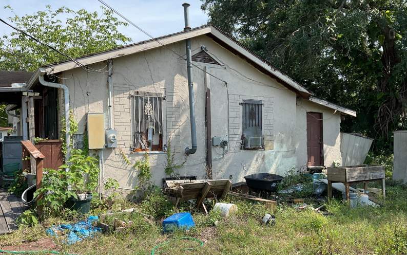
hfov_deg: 61.2
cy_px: 145
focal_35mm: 31
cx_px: 205
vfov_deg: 40.5
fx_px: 344
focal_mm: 3
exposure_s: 1/883
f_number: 1.8
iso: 16
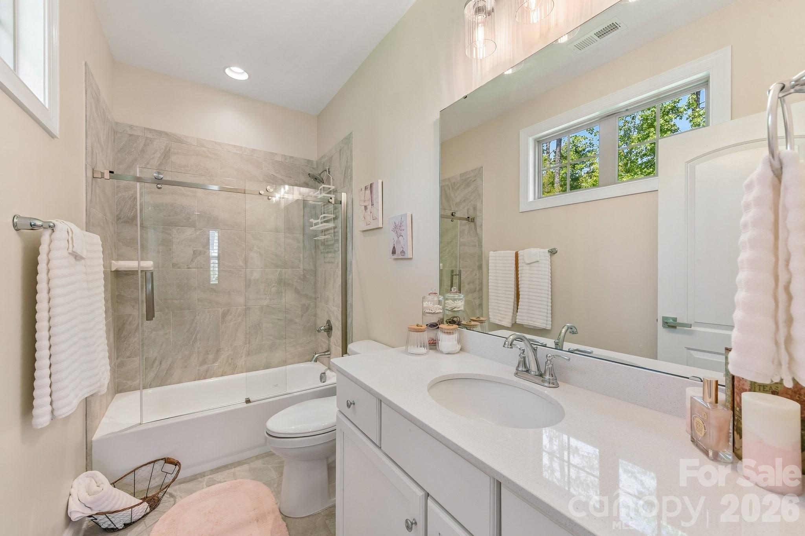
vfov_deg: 81.2
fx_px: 313
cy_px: 268
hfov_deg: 104.3
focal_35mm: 14
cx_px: 402
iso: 200
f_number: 11
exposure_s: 1/15
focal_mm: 14
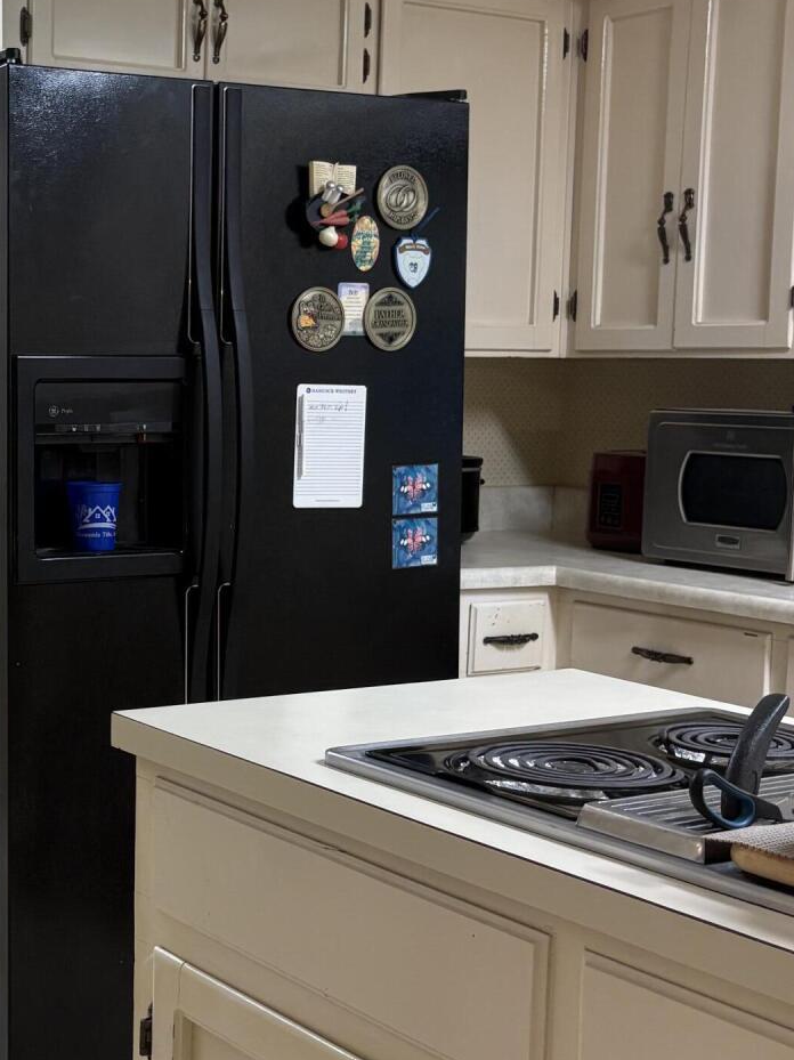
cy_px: 504
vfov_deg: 34.4
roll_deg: -0.7
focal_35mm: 56
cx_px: 7
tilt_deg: -3.5
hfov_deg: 24.9
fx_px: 1714
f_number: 1.6
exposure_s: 1/120
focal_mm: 5.96
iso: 125
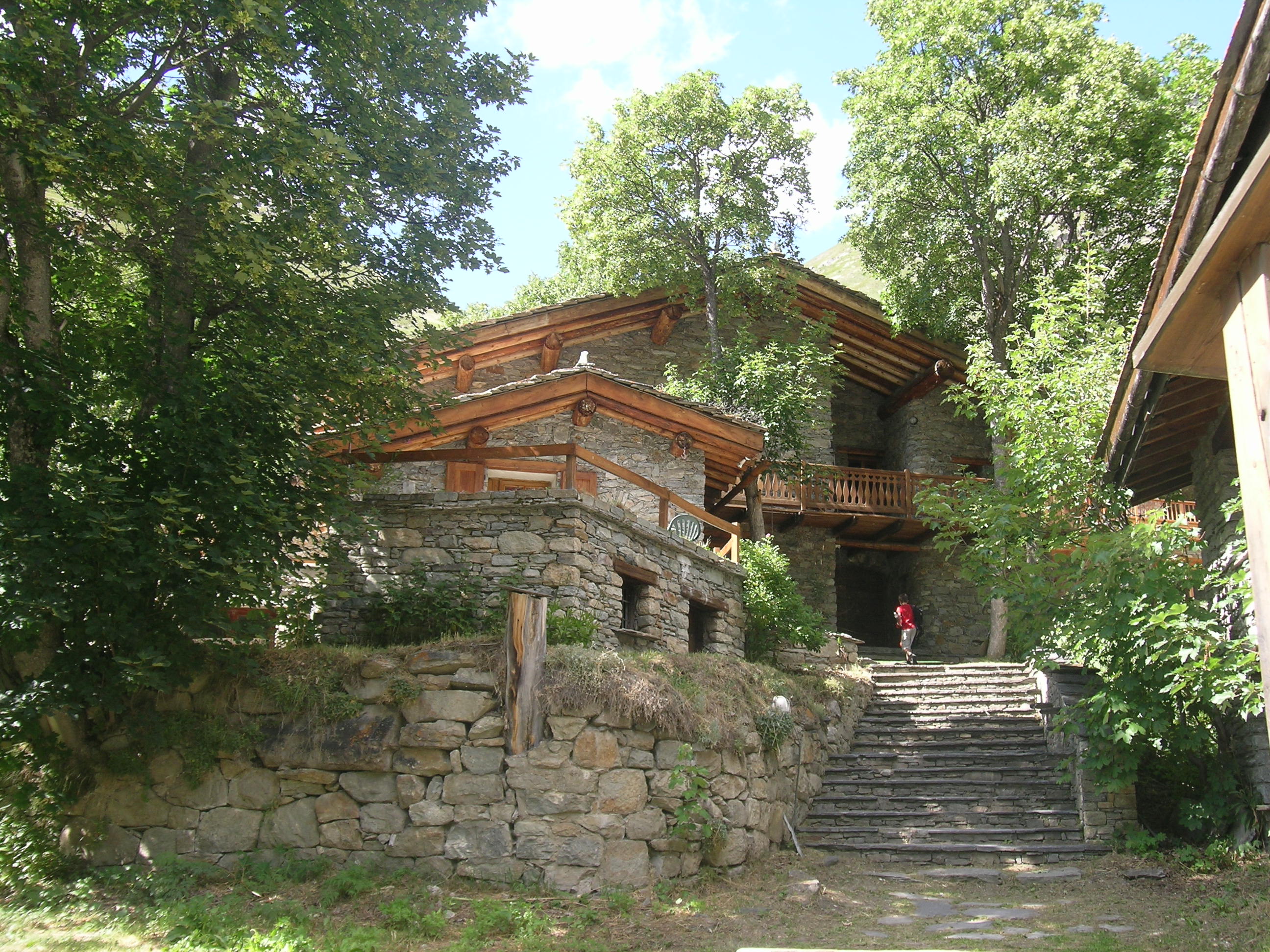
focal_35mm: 35
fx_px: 1284
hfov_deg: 52.6
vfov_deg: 40.7
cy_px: 476
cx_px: 635
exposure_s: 1/93.3
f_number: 4.2
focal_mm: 7.2
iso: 50
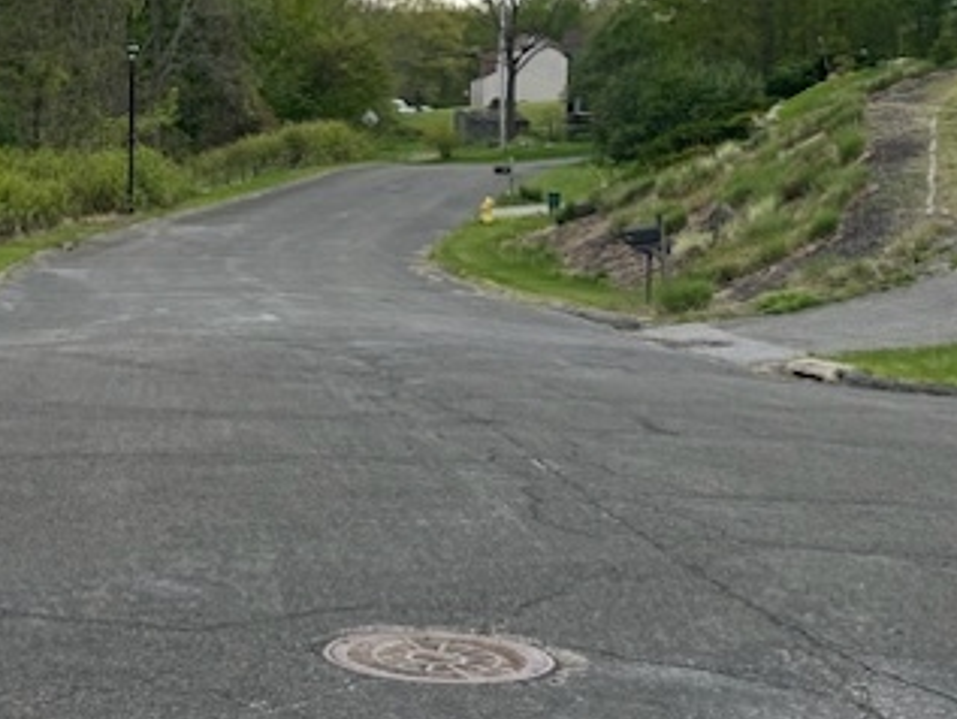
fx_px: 2323
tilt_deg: +0.2
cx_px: 106
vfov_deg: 17.4
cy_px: 109
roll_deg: -1.4
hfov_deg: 22.7
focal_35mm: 84
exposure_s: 1/1238
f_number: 1.5
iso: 50
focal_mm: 5.7
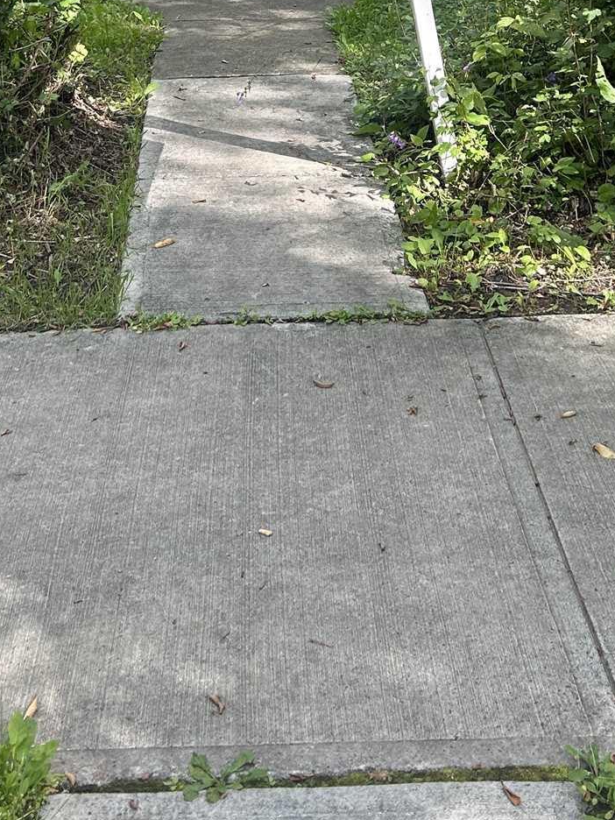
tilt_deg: -4.4
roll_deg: -0.2
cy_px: -152
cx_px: 233
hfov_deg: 22.9
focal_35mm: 64
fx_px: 1516
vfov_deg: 26.9
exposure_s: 1/758
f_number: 1.5
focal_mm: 5.7
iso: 50
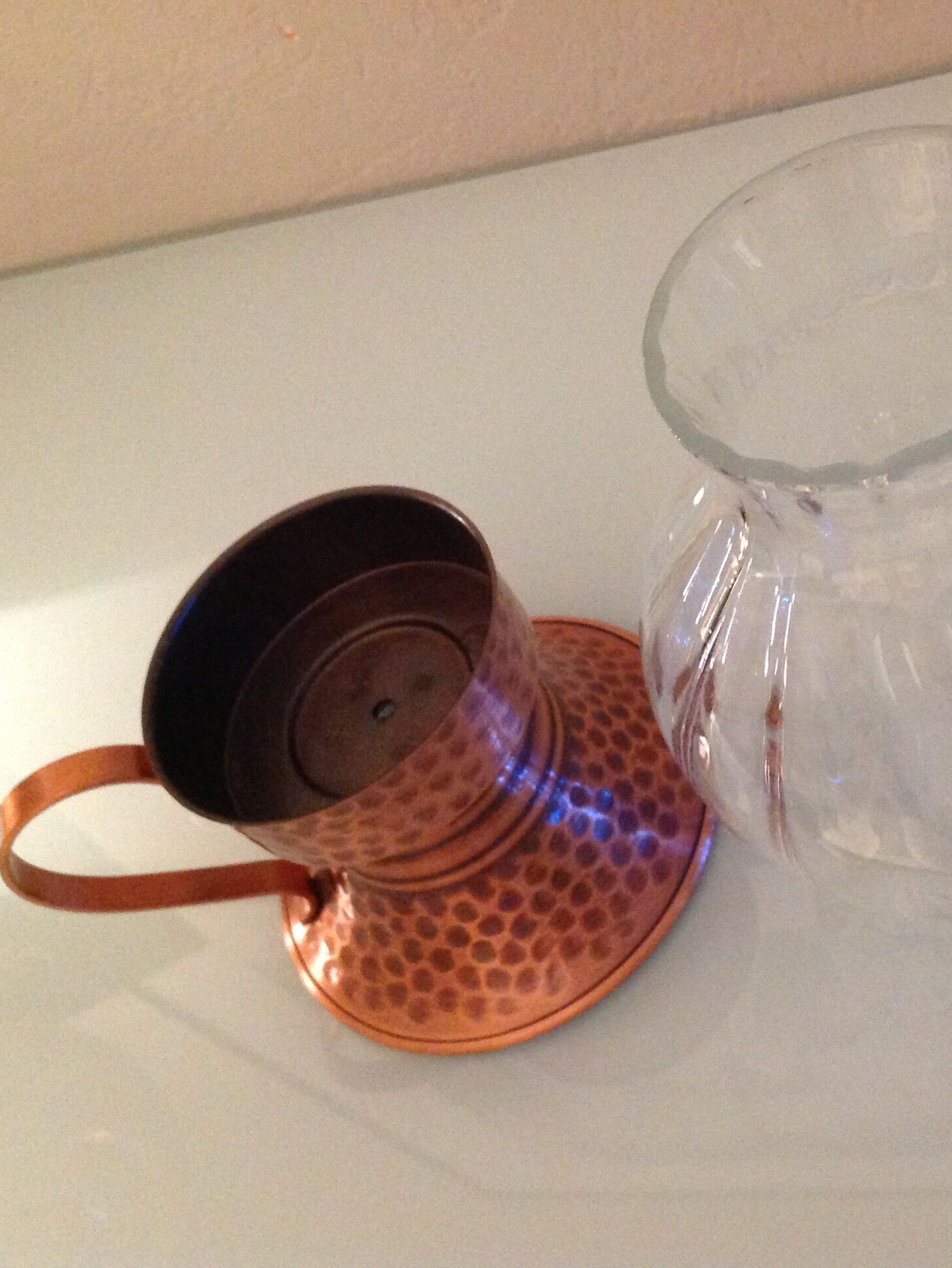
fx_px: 1723
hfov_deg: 30.3
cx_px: 735
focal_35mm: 47
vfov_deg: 40.4
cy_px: 635
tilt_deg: -52.8
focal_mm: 4.28
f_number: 2.4
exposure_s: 1/17
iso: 500
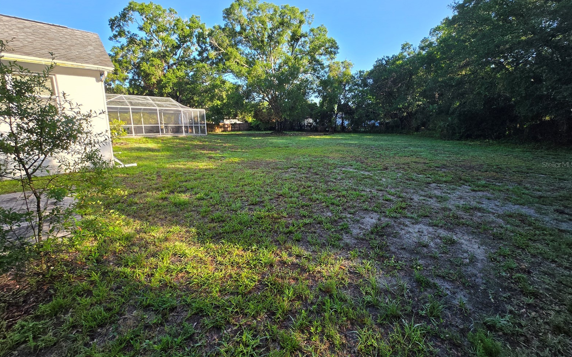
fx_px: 218
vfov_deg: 78.5
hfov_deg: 105.3
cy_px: 164
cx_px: 286
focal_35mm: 14
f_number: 2.2
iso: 25
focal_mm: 1.7
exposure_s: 1/247
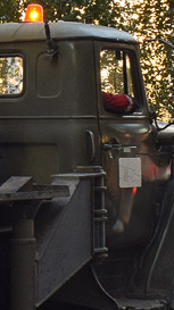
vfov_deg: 13.0
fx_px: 1365
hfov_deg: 6.9
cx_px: -256
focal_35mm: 166
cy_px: 109
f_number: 6.3
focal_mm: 24
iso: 400
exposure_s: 1/125
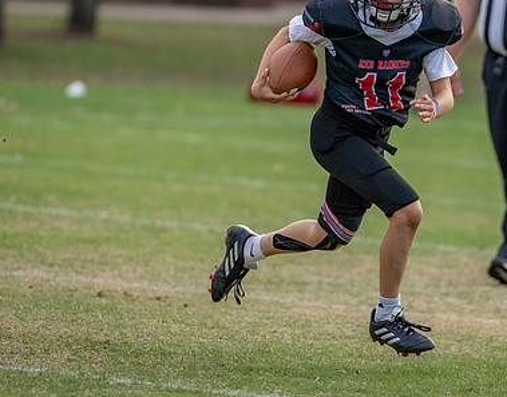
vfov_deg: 3.0
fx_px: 7652
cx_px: 364
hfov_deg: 3.8
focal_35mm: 514
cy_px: 122
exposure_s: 1/1250
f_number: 2.8
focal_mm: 200
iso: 400
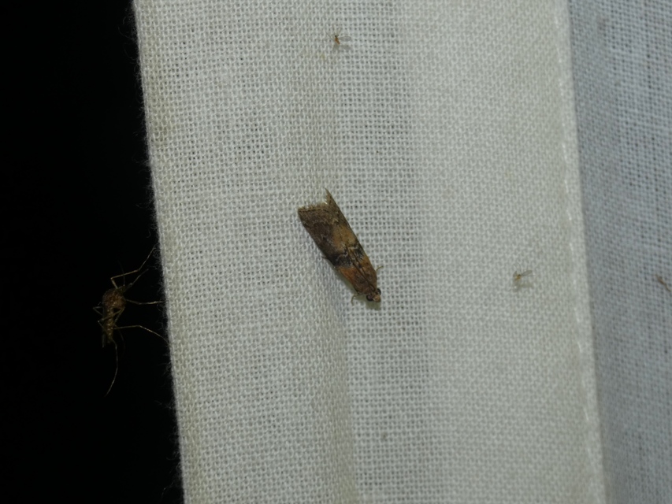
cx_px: 336
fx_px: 2427
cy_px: 252
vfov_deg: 11.9
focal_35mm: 125
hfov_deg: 15.8
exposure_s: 1/60
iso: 80
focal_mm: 22.4
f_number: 5.2
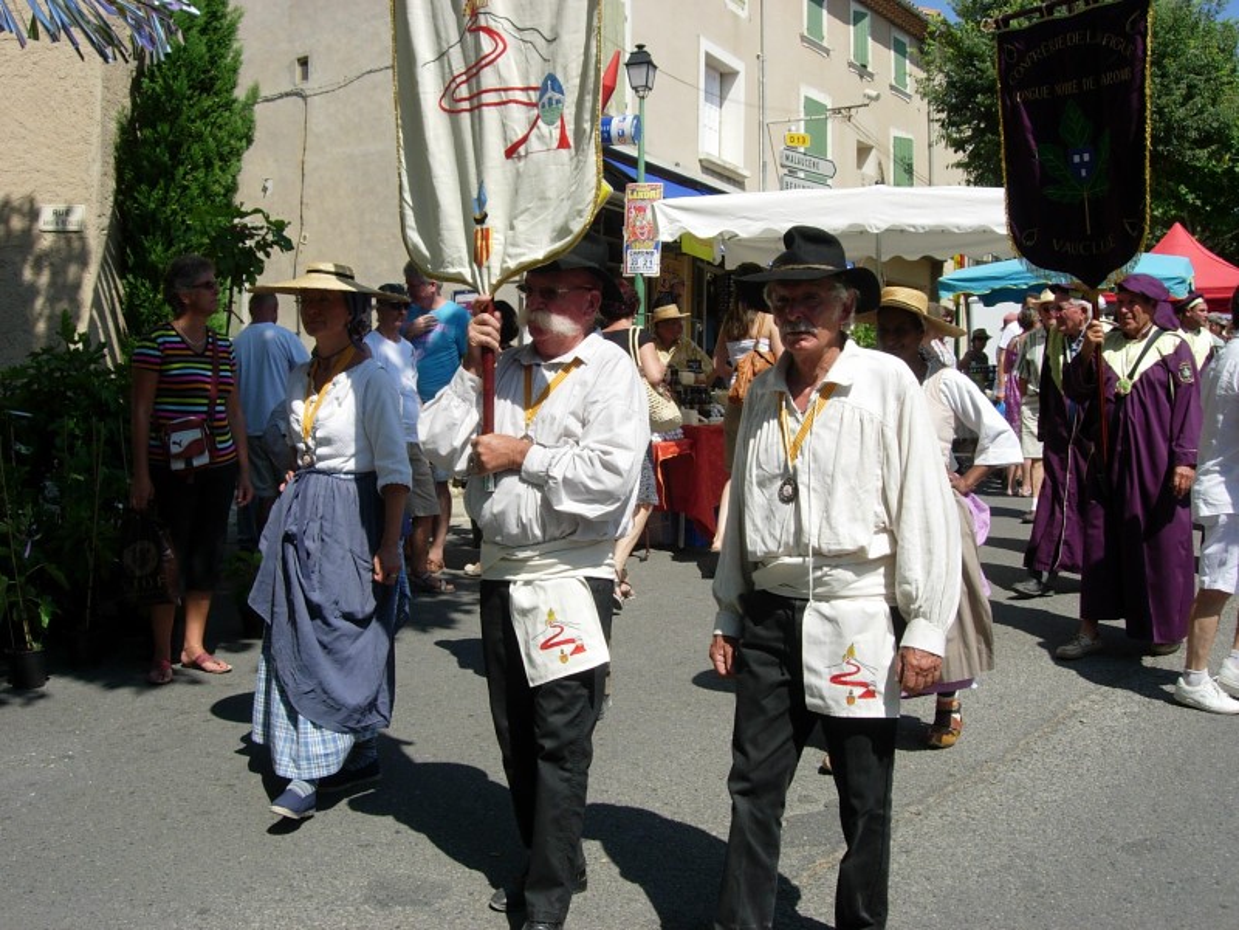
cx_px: 620
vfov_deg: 37.7
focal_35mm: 38
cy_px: 465
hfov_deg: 49.0
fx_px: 1360
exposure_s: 1/664
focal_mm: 7.8
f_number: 4.8
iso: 64
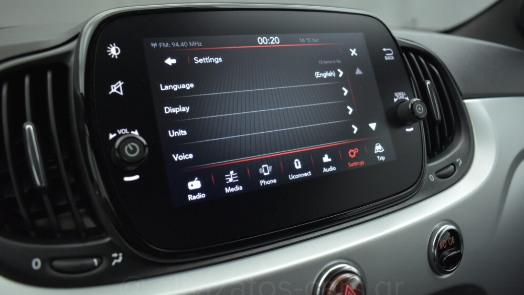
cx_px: 261
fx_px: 403
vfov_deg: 40.2
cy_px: 135
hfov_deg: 66.1
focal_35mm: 29
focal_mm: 18
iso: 1600
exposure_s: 1/125
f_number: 3.5
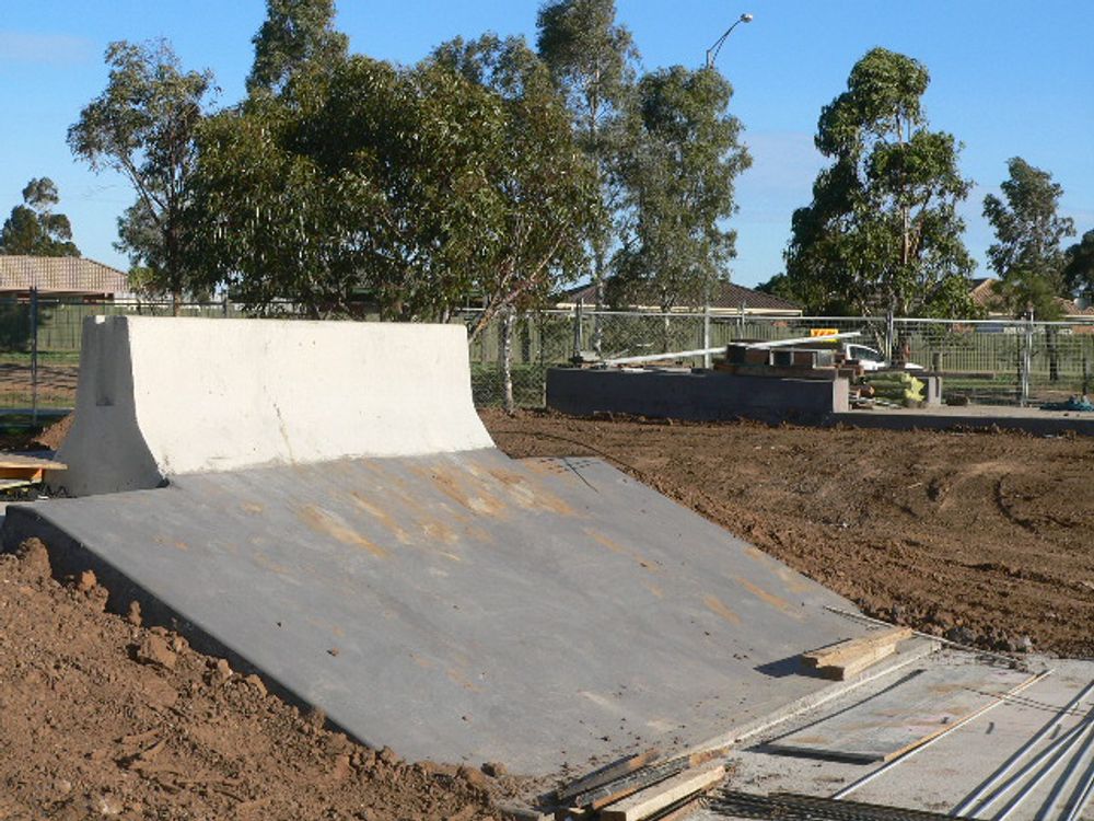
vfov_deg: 24.4
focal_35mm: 60
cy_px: 410
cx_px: 547
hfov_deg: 32.2
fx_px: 1896
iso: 80
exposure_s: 1/640
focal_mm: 9.9
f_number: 4
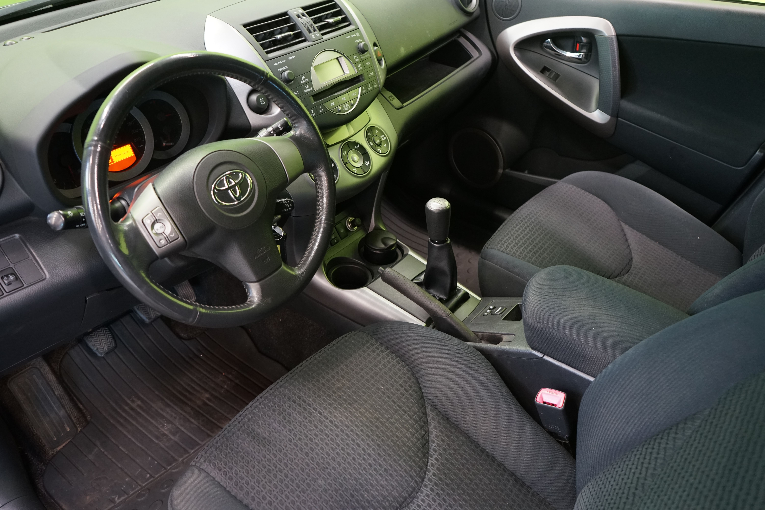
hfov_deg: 63.7
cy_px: 255
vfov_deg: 45.0
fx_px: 616
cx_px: 382
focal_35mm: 29
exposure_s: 1/20
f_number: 5
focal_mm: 29
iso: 2000
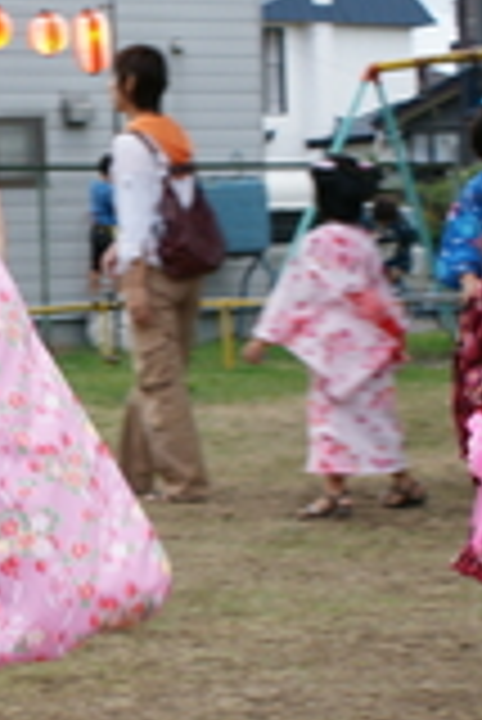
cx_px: -144
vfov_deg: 18.6
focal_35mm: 110
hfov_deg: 12.1
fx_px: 2204
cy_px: 432
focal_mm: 28
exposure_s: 1/45
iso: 320
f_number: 4.5
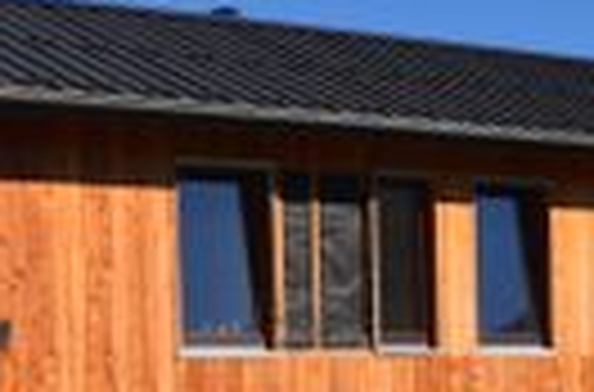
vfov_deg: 10.8
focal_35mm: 123
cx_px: 590
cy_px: 493
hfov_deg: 16.4
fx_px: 2022
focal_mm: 18
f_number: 11
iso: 100
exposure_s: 1/160
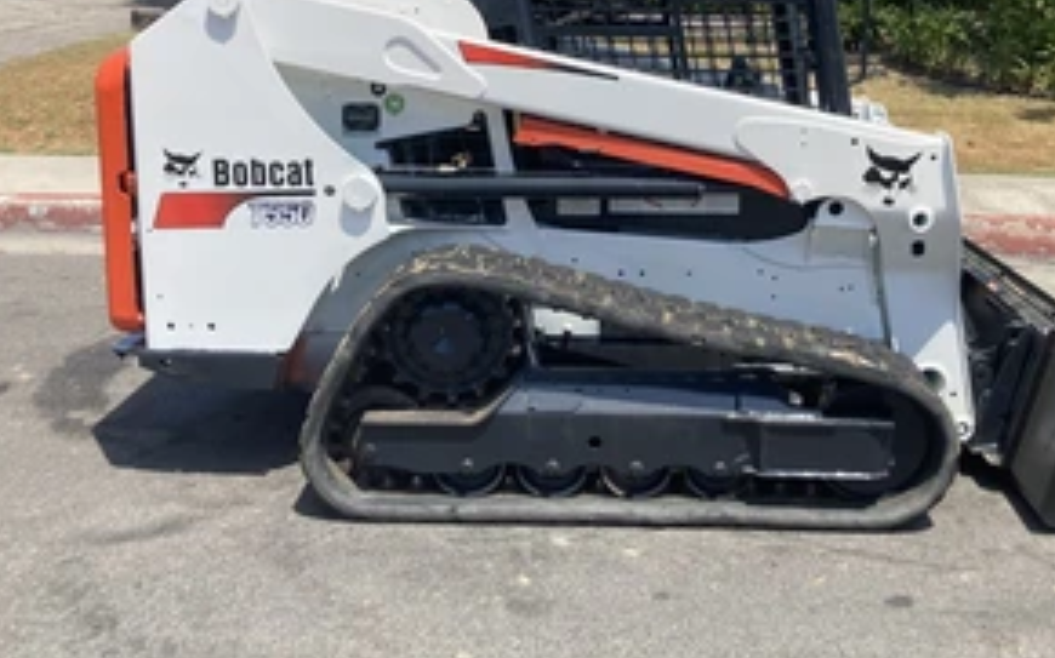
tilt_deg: -11.8
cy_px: 229
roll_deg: -1.3
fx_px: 1178
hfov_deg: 47.9
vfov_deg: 31.0
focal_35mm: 41
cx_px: 648
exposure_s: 1/1869
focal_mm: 3.99
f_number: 1.8
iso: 20
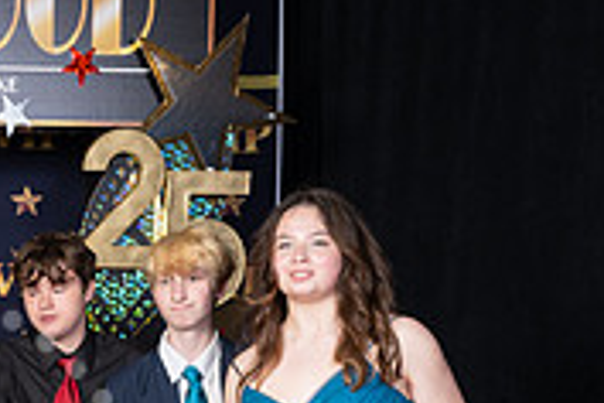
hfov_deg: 19.4
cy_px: 567
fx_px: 1644
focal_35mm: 98
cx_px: -147
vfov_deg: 13.3
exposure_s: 1/125
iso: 400
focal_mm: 29
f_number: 8
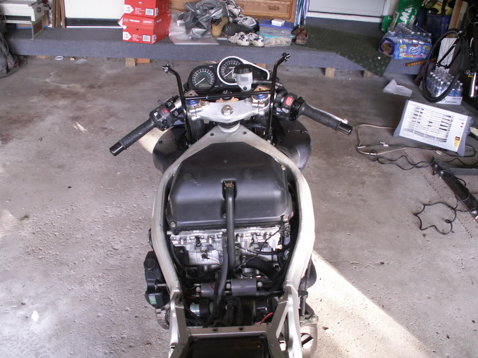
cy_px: 179
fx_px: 483
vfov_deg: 40.7
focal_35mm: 35
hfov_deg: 52.6
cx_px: 239
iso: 160
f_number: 2.8
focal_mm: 5.86
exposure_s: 1/30
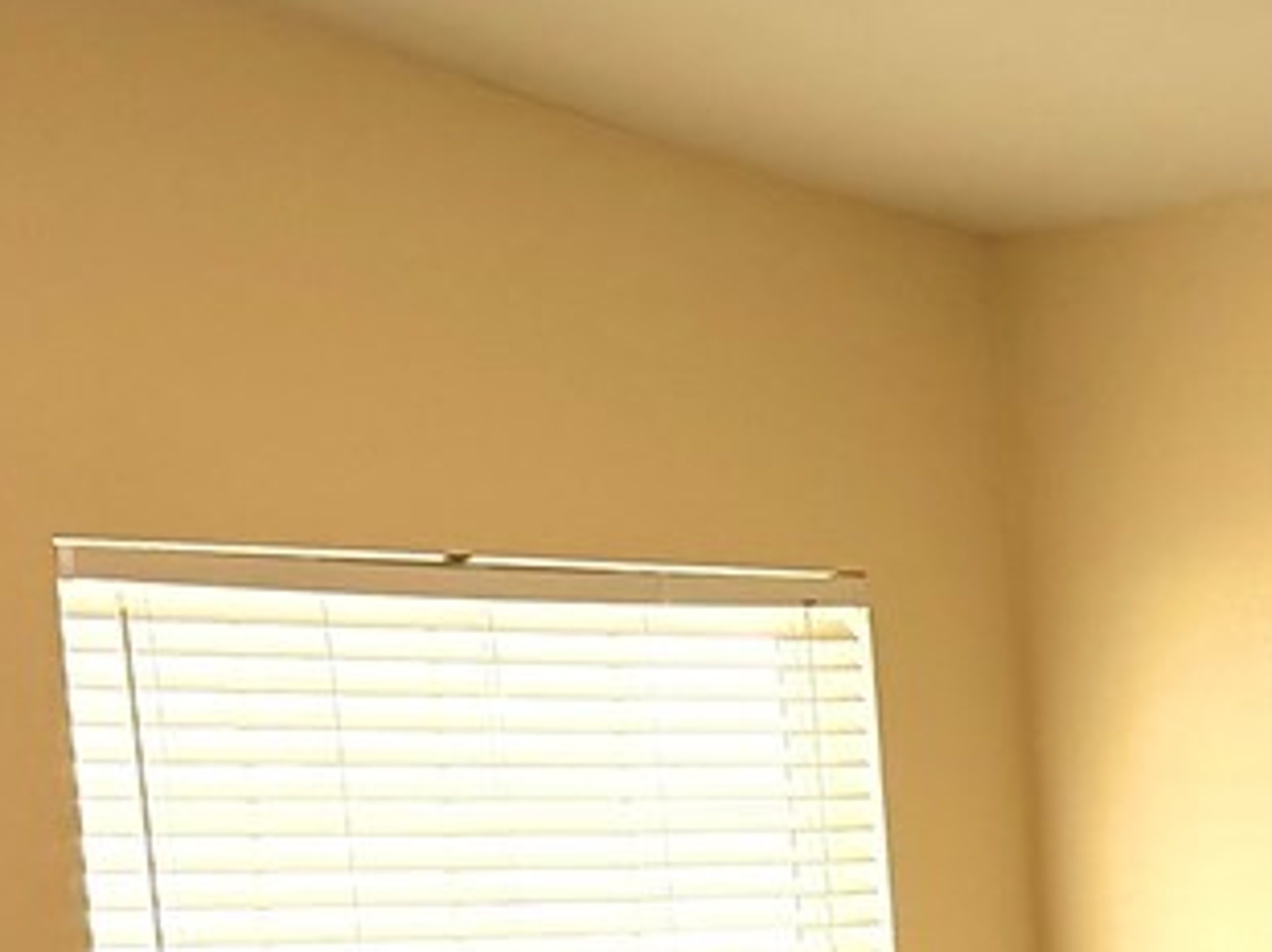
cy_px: 1551
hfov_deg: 15.3
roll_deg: +3.7
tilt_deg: -8.1
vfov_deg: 11.3
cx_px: 1526
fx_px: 4553
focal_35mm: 124
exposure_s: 1/224
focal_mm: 6.76
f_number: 1.78
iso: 160
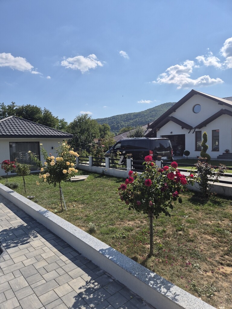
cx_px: 116
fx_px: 206
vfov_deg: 73.9
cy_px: 154
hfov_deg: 58.9
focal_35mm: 23
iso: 25
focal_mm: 5.4
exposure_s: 1/3096
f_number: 1.8
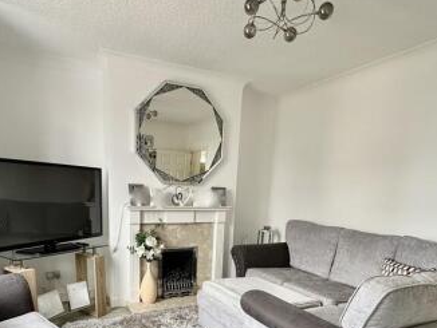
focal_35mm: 25
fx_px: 316
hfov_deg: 69.1
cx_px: 194
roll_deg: -2.2
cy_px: 254
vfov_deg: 52.1
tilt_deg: -12.4
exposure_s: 1/99
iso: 160
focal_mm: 2.22
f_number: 2.2
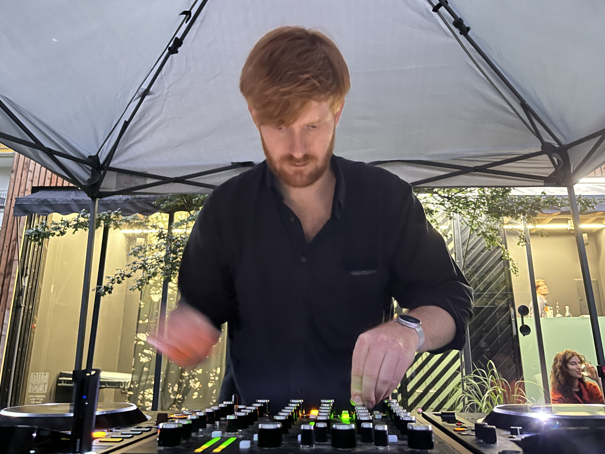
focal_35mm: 27
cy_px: 228
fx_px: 472
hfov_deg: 65.3
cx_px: 297
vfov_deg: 51.3
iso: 1250
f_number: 1.6
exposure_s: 1/15
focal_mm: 5.1
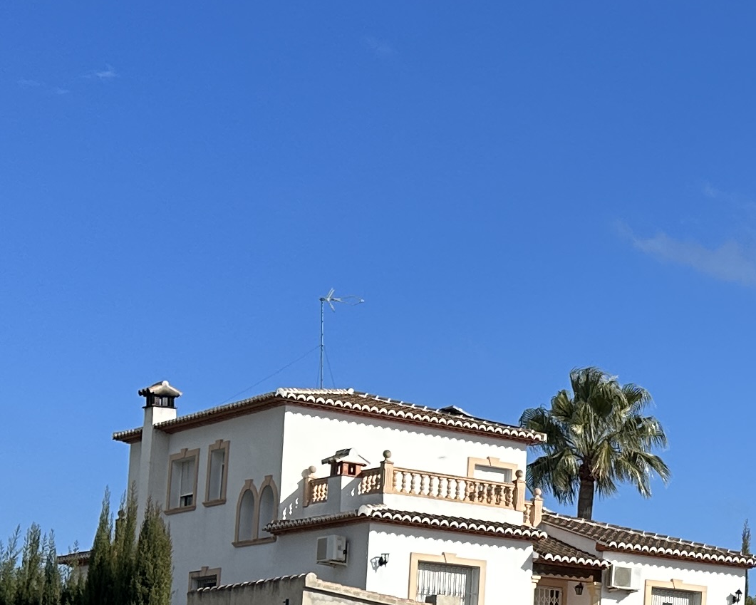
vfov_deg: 16.9
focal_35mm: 89
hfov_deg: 19.6
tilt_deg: +4.6
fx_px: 1992
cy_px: 603
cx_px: 1020
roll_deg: -1.9
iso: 80
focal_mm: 6.86
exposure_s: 1/5525
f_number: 1.78
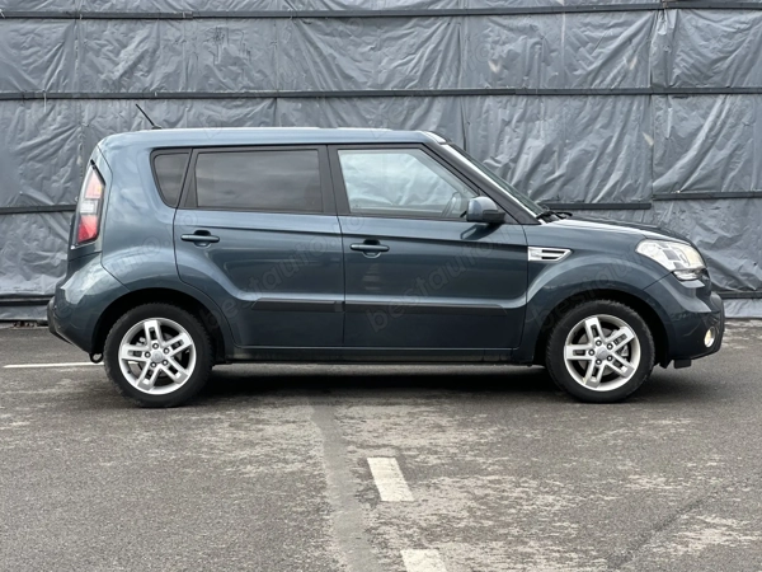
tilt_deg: +0.1
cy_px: 286
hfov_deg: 25.3
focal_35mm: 77
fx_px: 1695
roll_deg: +0.4
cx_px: 381
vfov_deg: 19.1
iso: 32
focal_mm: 9
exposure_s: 1/121
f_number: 2.8
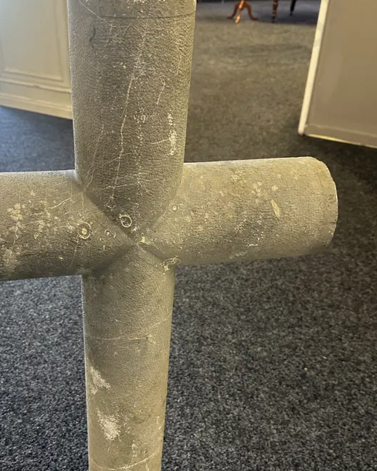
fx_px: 516
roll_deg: -0.8
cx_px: 139
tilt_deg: -34.3
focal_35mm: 37
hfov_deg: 39.9
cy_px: 264
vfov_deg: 49.0
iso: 320
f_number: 1.78
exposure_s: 1/50
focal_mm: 6.86
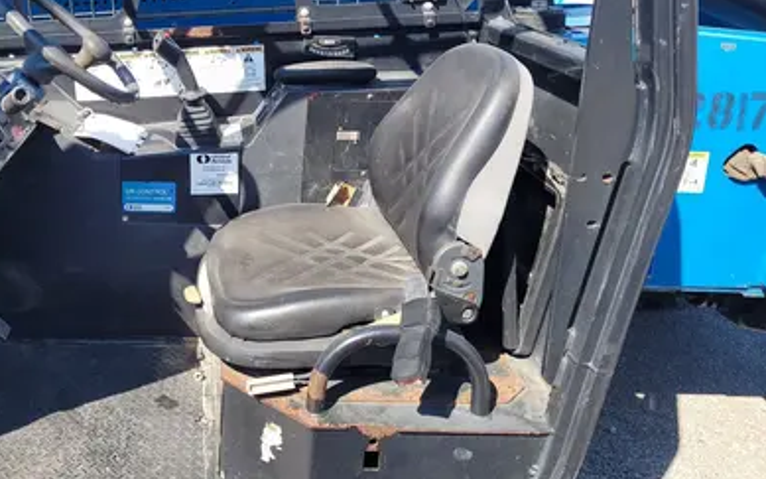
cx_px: 238
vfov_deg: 32.3
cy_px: 137
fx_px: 814
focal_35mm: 39
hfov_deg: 49.3
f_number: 1.8
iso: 40
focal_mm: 5.4
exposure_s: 1/1016
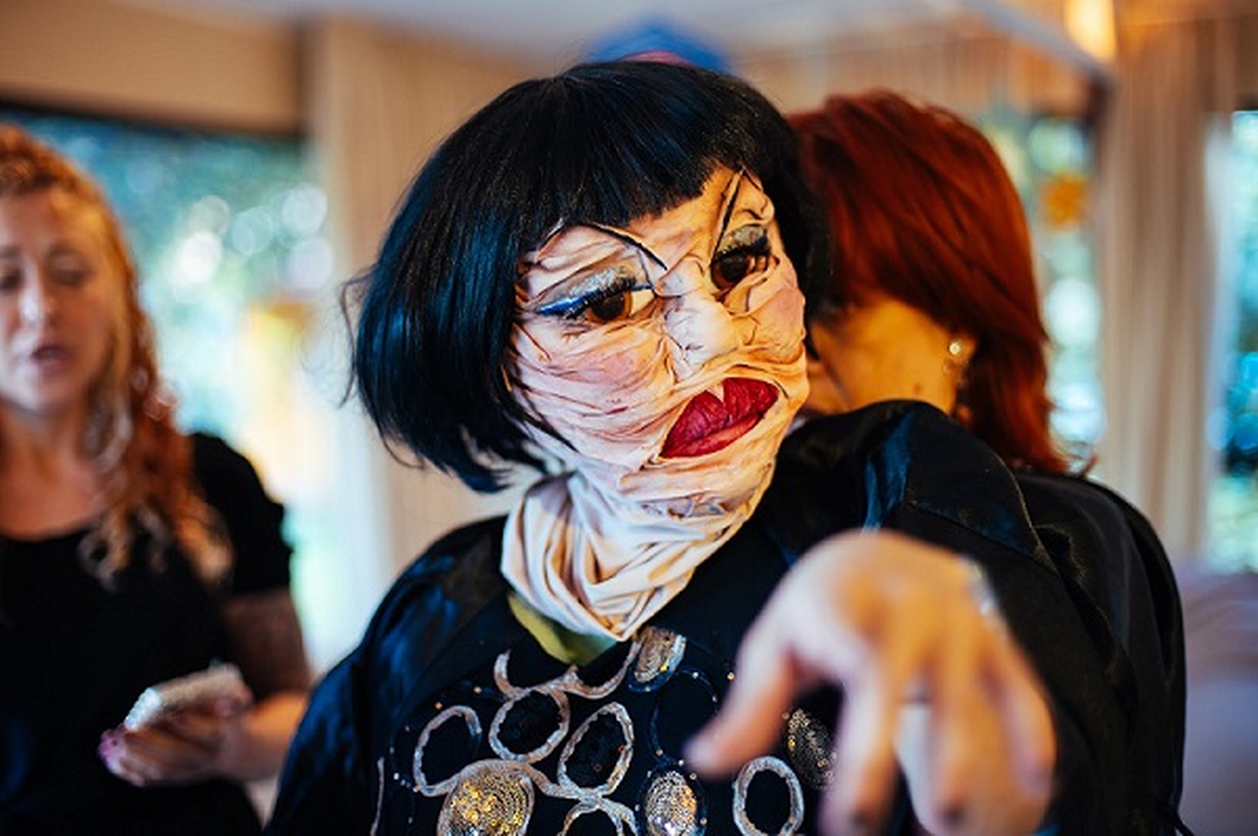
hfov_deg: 39.6
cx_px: 629
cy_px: 418
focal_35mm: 50
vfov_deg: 26.9
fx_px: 1746
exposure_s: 1/125
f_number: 1.8
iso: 500
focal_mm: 50
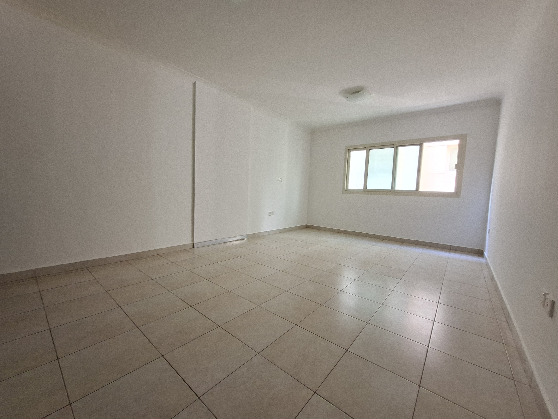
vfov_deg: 89.9
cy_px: 210
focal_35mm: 13
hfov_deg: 106.2
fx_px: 210
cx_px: 279
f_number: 2.2
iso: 160
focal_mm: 1.74
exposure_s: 1/24
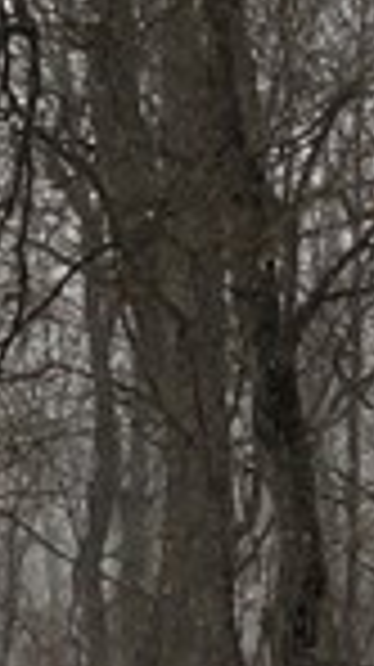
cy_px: 954
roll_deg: +1.3
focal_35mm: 211
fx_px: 3728
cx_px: -1018
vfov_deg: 9.9
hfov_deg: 5.2
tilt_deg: -1.3
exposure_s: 1/1021
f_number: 1.8
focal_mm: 4
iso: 20
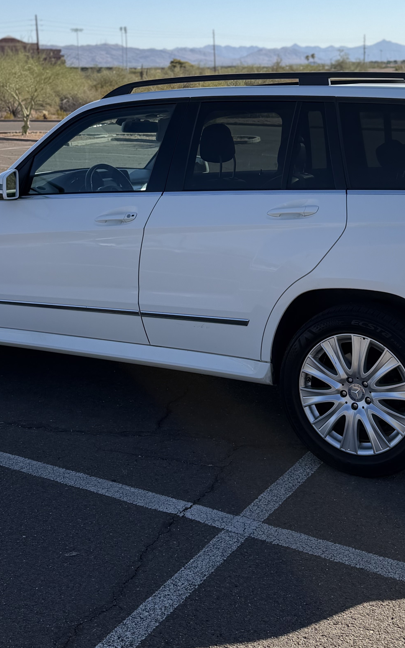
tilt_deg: -7.6
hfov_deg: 27.9
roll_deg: +1.4
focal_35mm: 46
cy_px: 179
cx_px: 253
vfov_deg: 42.4
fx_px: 812
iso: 80
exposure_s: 1/3279
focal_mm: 6.76
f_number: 1.78
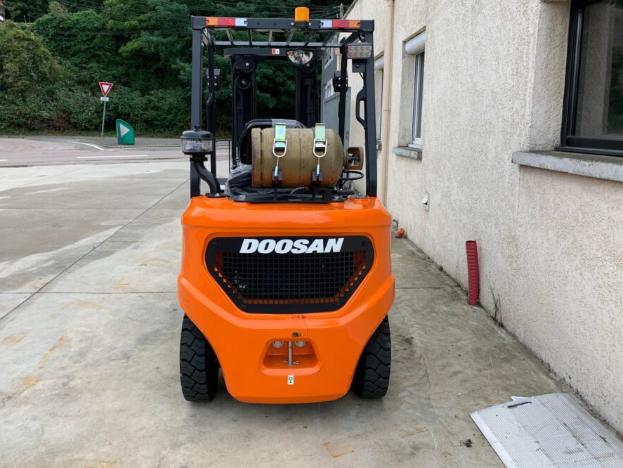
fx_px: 540
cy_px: 215
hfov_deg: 59.9
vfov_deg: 46.8
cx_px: 299
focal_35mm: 30
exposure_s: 1/450
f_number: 1.8
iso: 25
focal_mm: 4.25
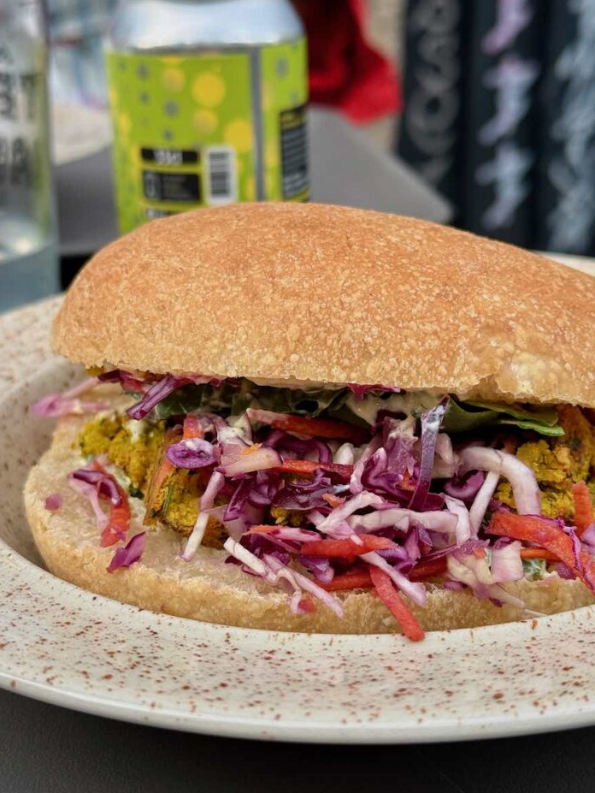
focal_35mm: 53
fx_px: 1214
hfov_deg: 27.5
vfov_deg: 36.2
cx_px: 292
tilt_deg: -23.0
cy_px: 379
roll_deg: +0.0
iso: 50
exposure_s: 1/121
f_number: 1.78
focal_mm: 6.76
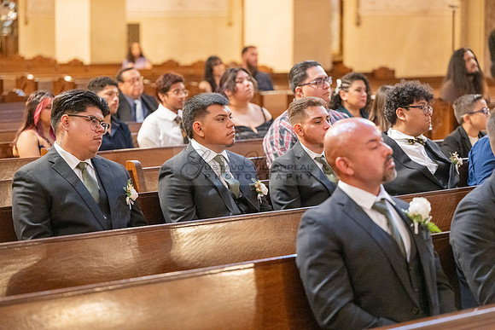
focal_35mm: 97
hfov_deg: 21.0
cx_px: 248
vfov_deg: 14.1
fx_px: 1334
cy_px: 165
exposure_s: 1/100
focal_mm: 97
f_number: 2.8
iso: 2000
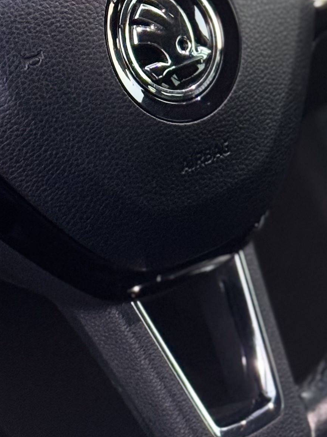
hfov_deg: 8.9
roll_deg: -1.8
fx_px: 2092
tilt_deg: -22.0
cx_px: 95
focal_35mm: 166
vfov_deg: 11.7
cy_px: -54
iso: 320
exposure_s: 1/40
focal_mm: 6.76
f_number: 1.78
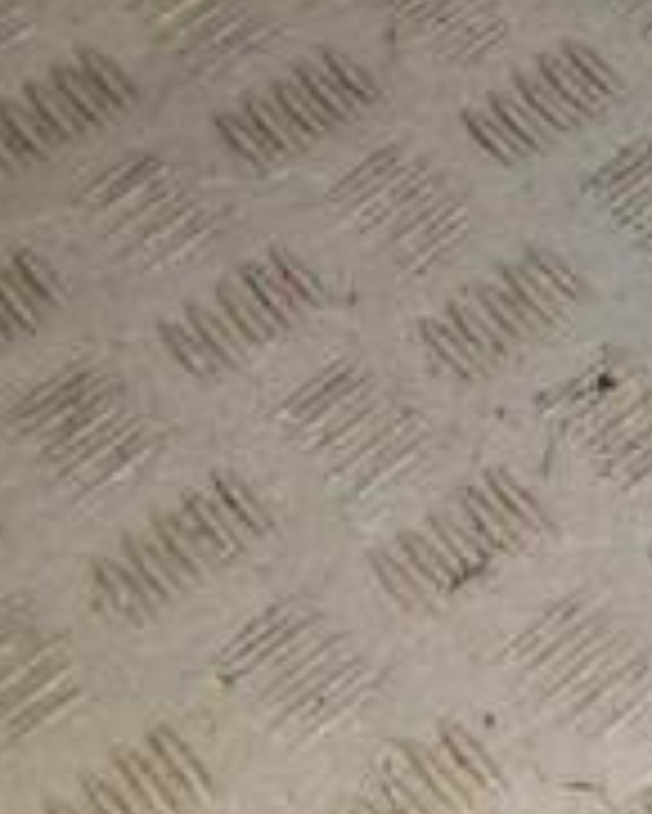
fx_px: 2699
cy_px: 90
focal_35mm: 112
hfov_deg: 12.4
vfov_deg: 16.9
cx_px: 1241
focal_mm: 24
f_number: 9
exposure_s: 1/200
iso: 800
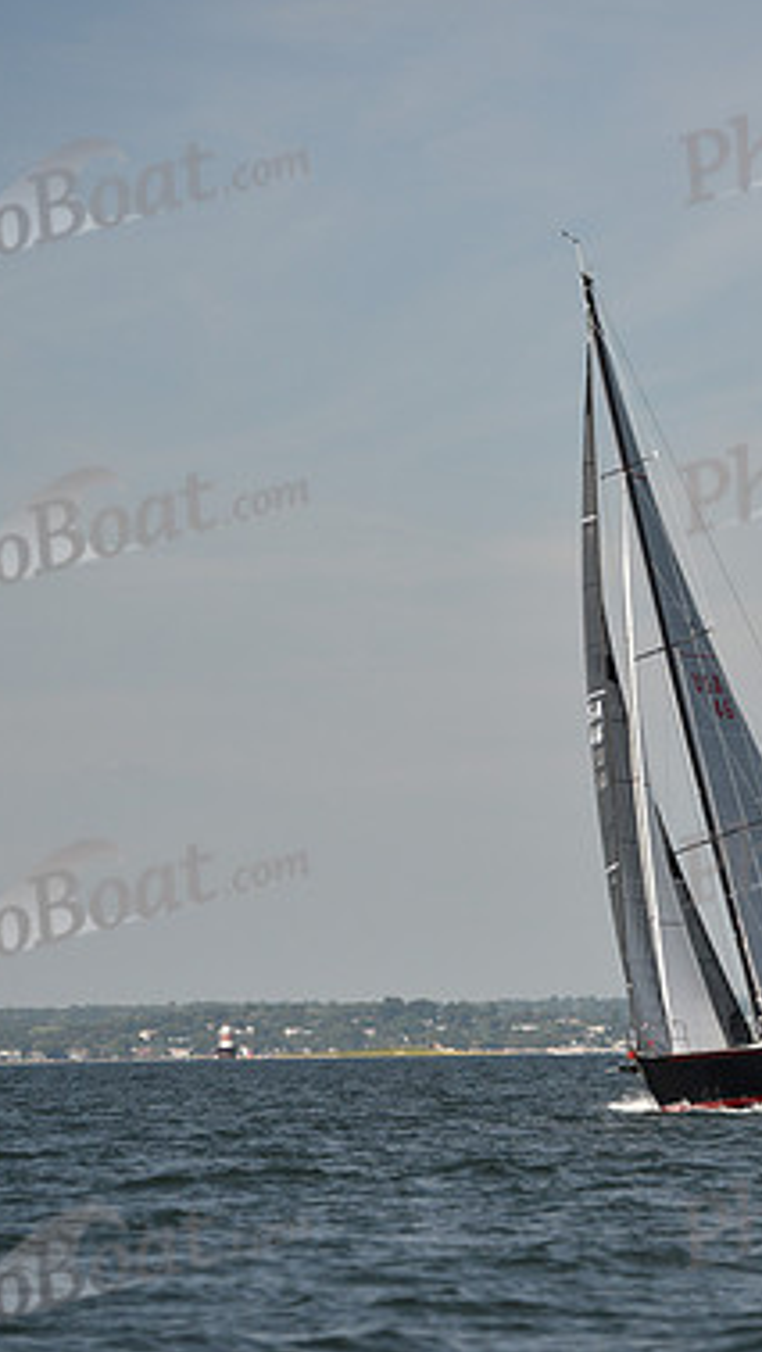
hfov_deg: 5.6
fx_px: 7784
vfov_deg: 9.9
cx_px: 497
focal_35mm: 217
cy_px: 678
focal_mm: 135
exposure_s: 1/2000
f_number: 3.2
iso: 250
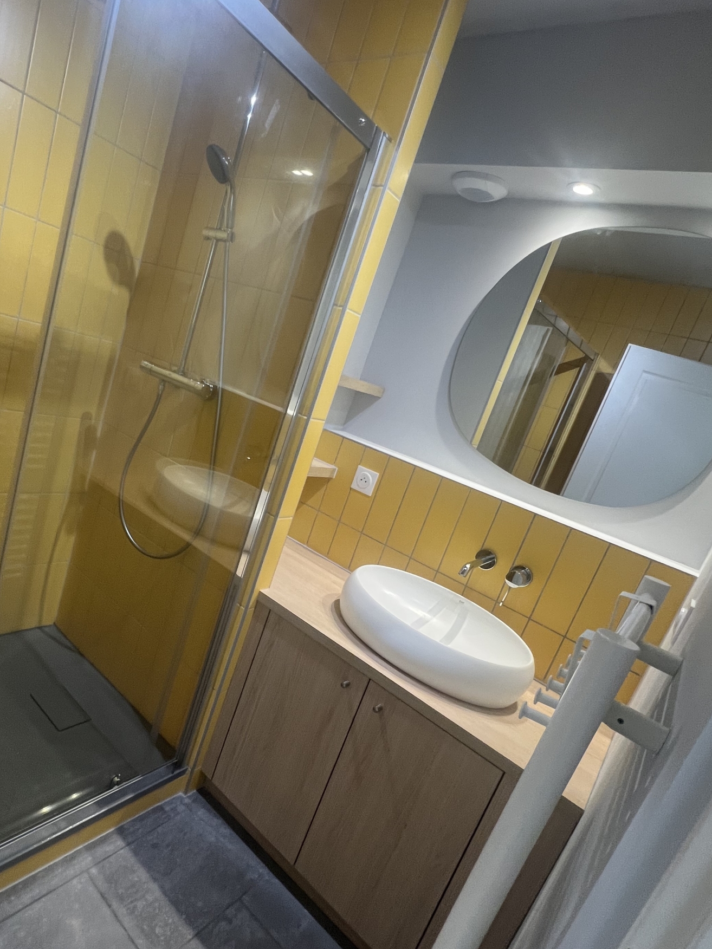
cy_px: 490
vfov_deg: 84.6
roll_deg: -16.9
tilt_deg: -13.7
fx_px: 521
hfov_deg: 67.3
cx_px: 255
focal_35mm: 19
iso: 160
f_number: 1.8
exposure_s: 1/100
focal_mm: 1.57
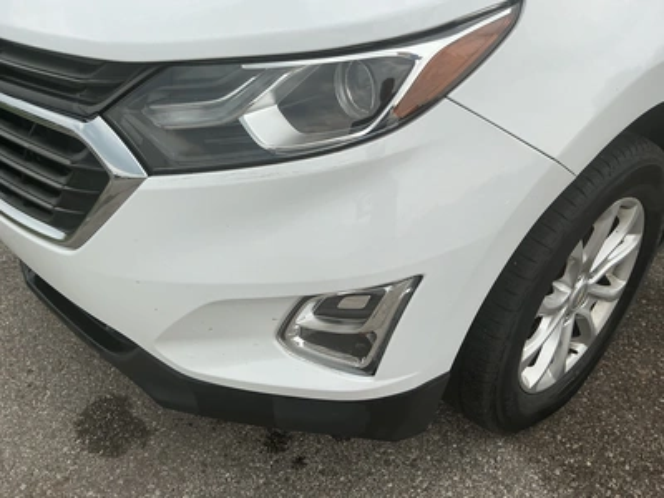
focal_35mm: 28
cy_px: 249
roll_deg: -1.0
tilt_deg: -35.3
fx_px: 537
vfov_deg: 49.7
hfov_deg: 63.4
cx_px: 332
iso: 32
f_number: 1.8
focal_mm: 3
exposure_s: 1/122
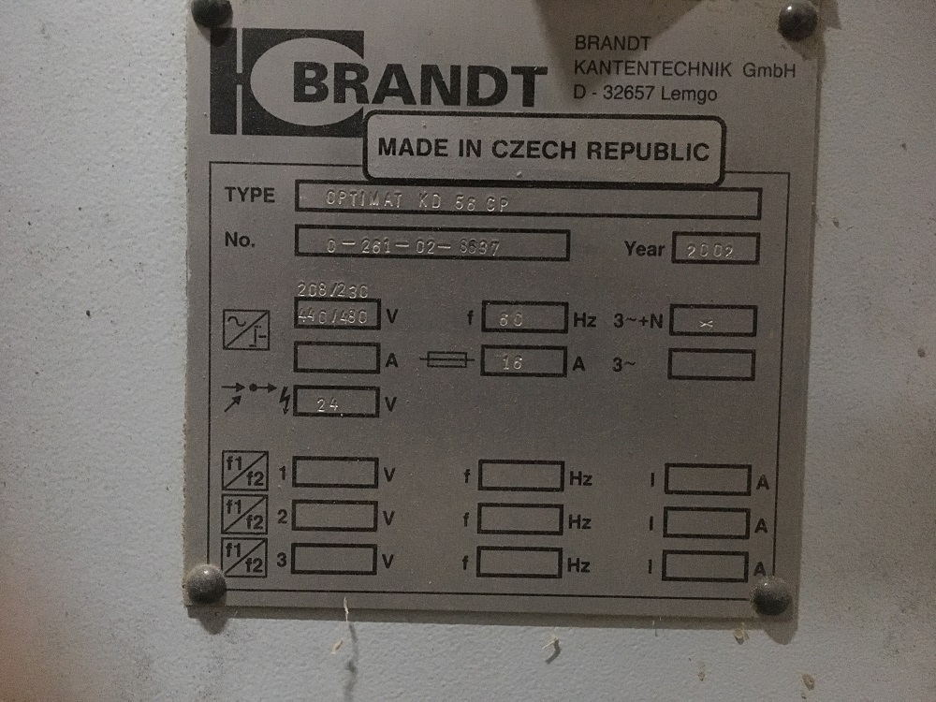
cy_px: 351
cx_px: 468
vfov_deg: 48.2
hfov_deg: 61.7
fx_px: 784
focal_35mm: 29
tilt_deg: -2.6
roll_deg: -0.7
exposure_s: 1/15
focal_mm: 4.15
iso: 800
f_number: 2.2
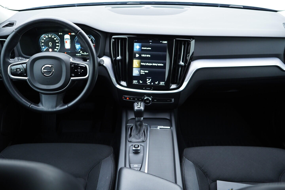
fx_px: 285
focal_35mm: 36
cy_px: 95
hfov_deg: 53.1
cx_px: 142
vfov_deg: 36.9
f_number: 2.8
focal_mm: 24
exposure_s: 1/40
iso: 400
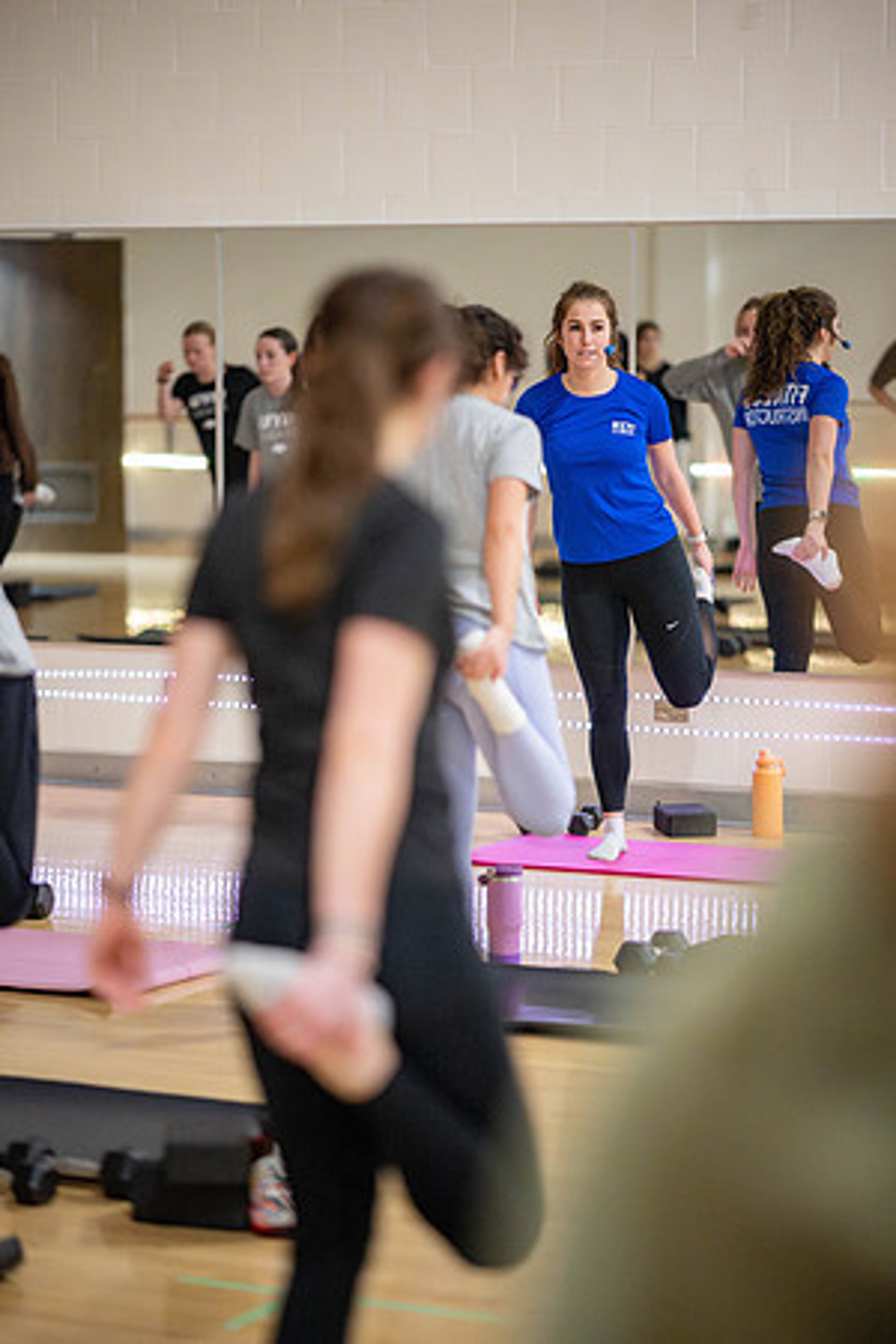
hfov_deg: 13.0
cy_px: 672
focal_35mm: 105
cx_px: 448
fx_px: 3920
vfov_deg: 19.5
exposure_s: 1/400
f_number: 1.4
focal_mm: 105
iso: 8000
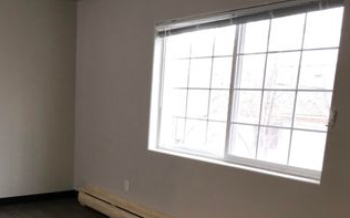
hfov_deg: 41.1
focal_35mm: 47
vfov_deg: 26.6
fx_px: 448
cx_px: 76
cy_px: 189
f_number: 1.8
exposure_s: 1/30
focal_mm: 3.99
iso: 50
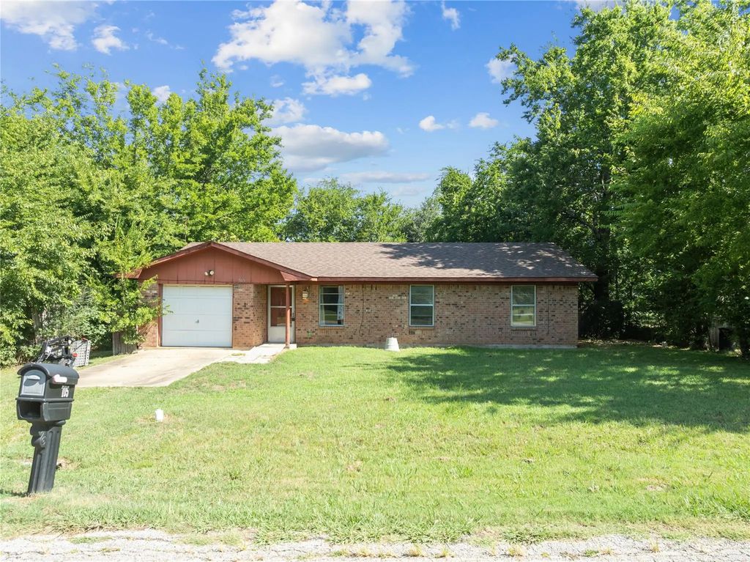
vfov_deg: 56.8
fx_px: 520
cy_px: 281
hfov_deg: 71.6
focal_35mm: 24
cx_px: 375
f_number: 2.8
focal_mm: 12.29
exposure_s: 1/640
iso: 170
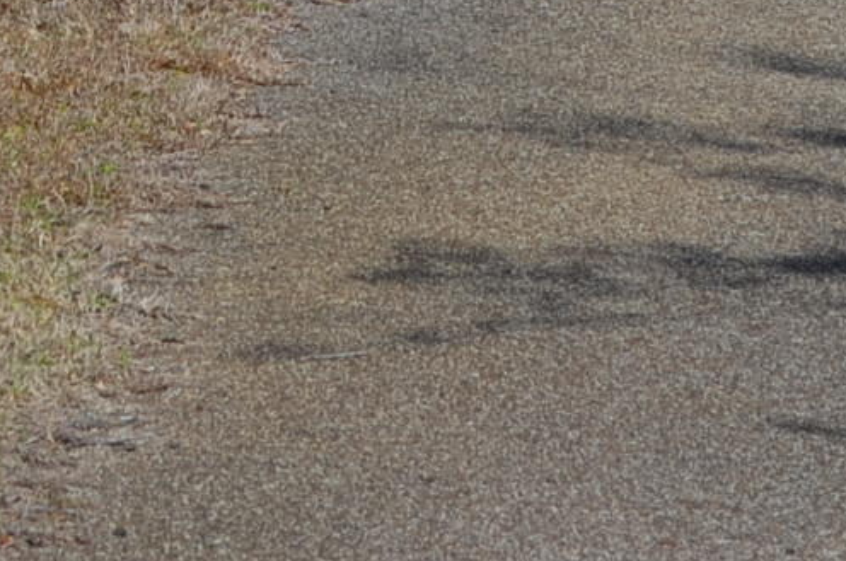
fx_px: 9607
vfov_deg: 3.3
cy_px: -733
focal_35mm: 409
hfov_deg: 5.0
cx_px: -507
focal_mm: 55
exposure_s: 1/320
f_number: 9
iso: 100
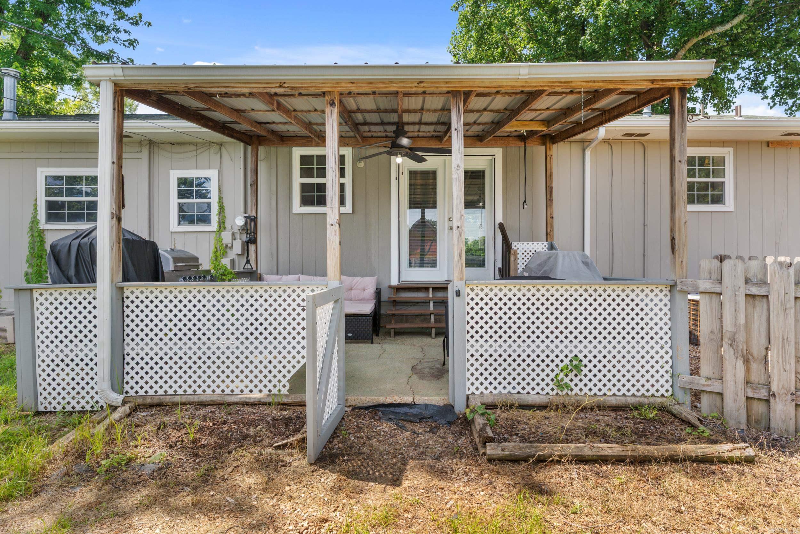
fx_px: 460
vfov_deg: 60.2
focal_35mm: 21
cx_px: 400
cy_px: 267
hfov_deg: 82.0
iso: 250
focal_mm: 13.8
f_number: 7.1
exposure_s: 1/320
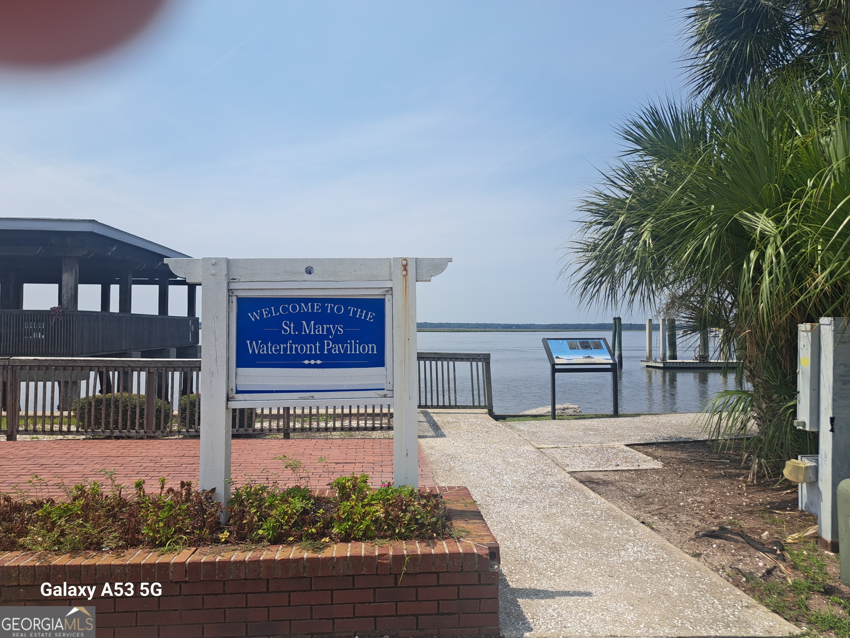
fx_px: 589
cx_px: 425
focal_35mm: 24
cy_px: 319
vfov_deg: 56.8
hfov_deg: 71.6
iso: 50
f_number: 1.8
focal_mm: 5.23
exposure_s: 1/1134
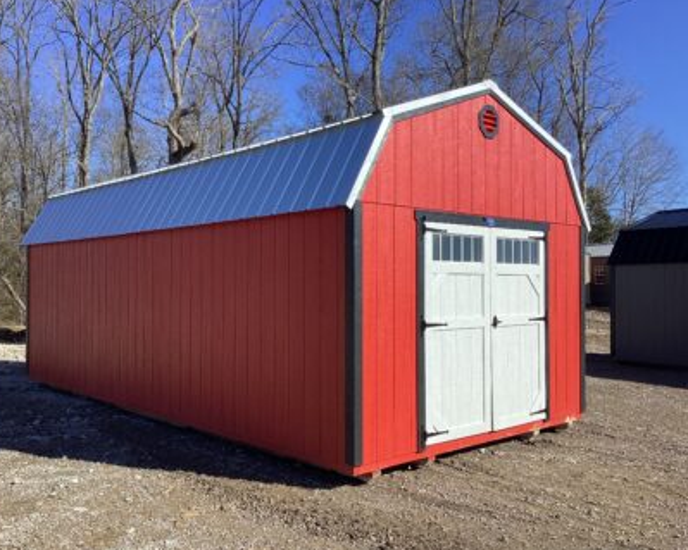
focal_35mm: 33
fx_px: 672
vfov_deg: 44.5
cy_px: 276
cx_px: 322
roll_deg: -1.2
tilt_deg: -1.6
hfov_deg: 54.2
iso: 25
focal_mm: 3.3
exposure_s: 1/1101
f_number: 2.4
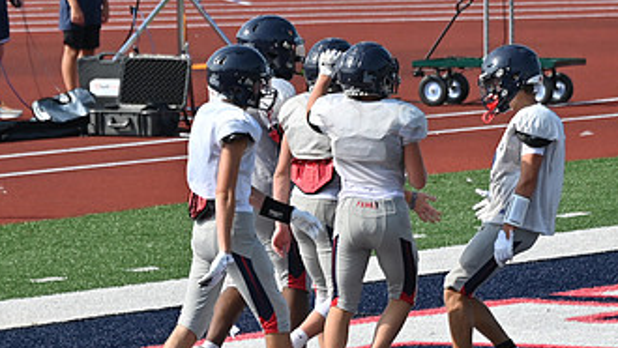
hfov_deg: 4.3
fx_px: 8148
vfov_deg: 2.4
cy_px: 160
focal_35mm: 497
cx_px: 335
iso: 125
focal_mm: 180
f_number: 5.6
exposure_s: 1/800
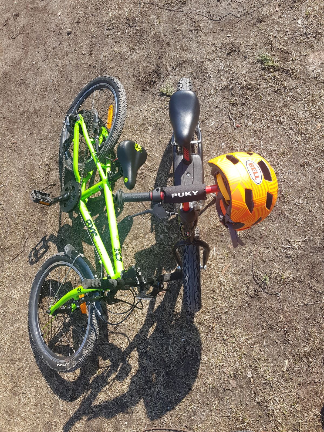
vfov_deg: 67.3
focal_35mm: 26
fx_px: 324
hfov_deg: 53.1
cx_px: 162
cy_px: 216
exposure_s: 1/806
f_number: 1.7
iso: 40
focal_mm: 4.2
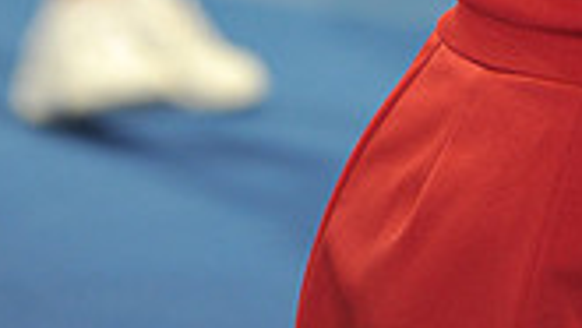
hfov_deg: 4.3
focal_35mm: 496
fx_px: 7658
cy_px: -568
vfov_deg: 2.4
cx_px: 575
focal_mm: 135
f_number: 2.8
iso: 1600
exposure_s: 1/60
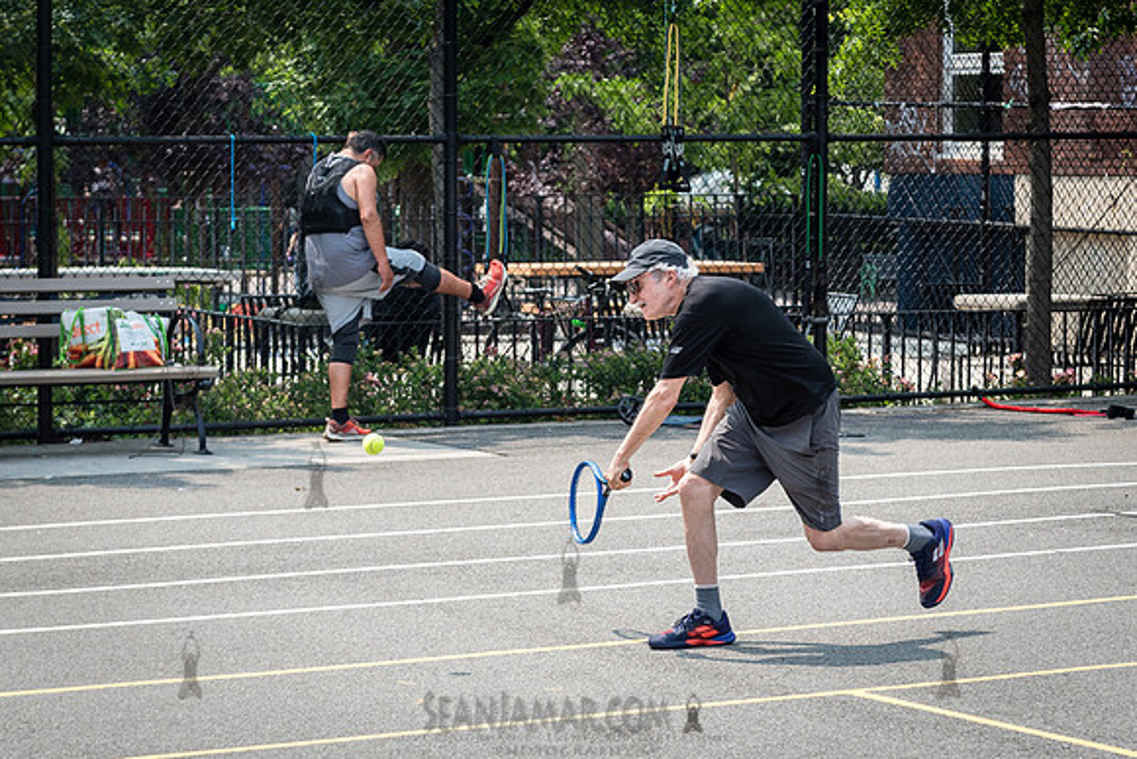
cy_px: 325
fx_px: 3776
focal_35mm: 120
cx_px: 643
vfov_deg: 11.5
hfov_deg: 17.1
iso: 200
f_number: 4.5
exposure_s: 1/1250
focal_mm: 66
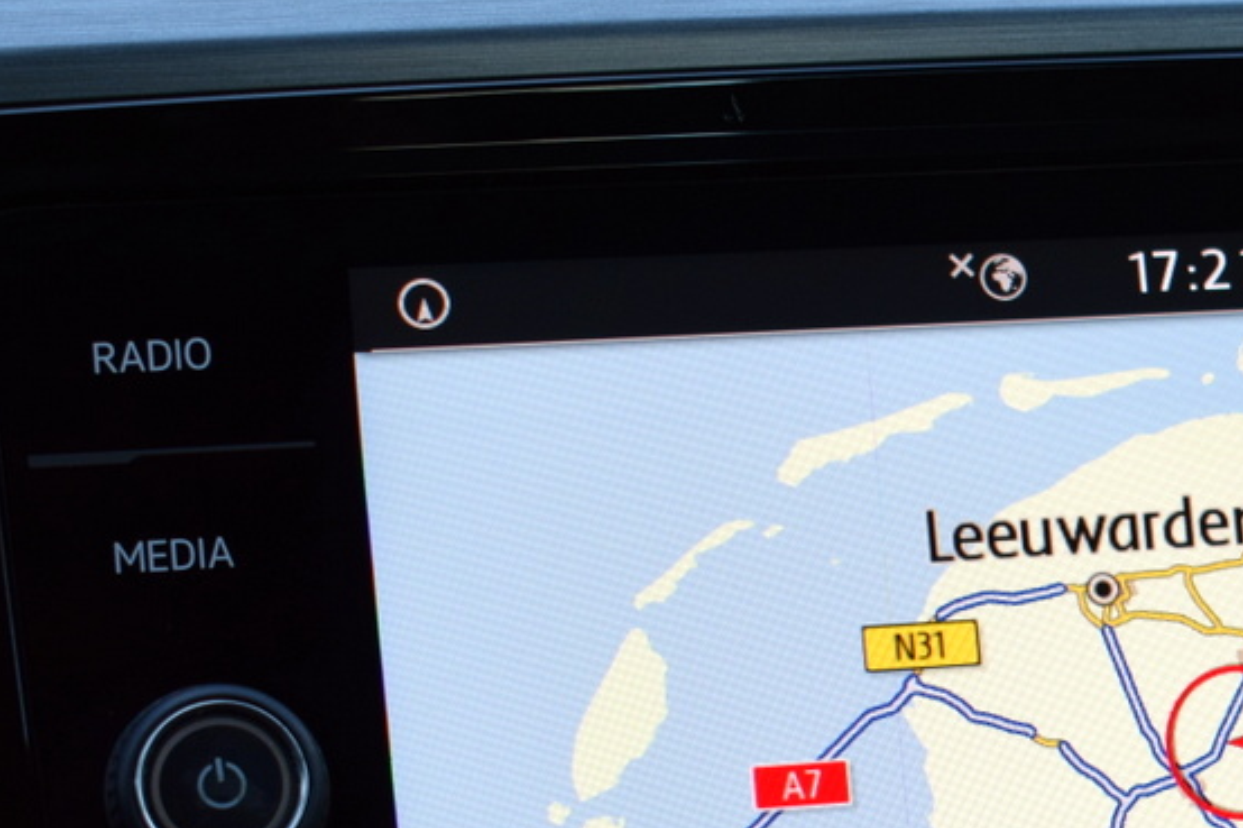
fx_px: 4487
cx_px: 1182
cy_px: 747
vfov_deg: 10.5
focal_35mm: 130
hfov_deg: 15.5
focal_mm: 40
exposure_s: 1/125
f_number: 5.6
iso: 400
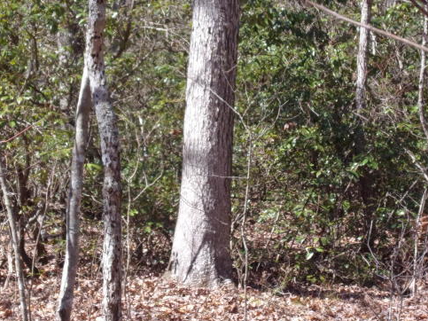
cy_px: 103
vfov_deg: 11.7
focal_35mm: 126
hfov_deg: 15.6
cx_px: 126
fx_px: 1558
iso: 80
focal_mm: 13.6
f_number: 4.7
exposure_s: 1/170
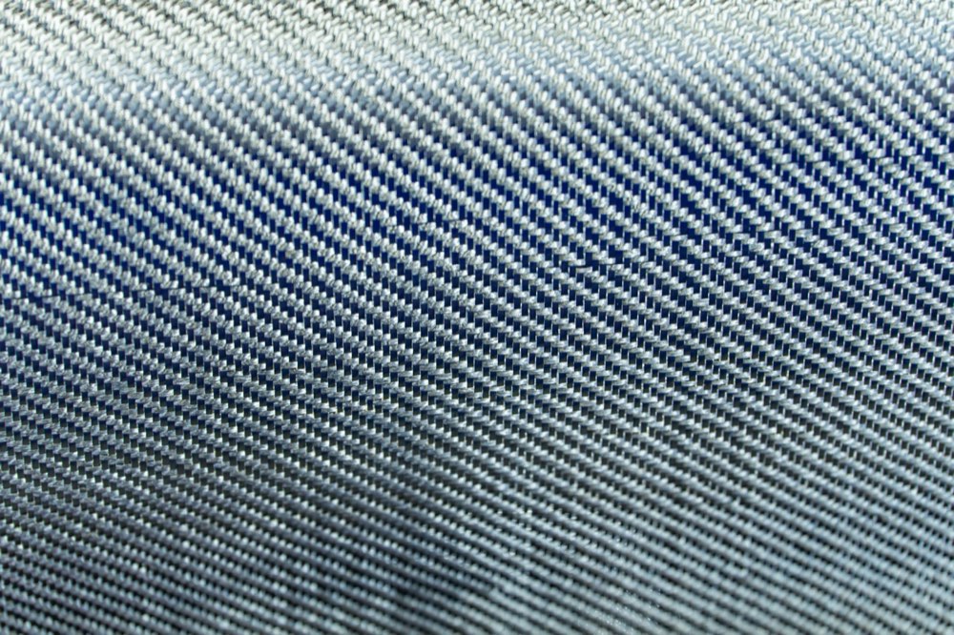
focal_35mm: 171
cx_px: 477
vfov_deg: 8.0
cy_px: 318
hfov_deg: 12.0
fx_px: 4530
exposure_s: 1/125
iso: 4000
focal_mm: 171
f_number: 5.6
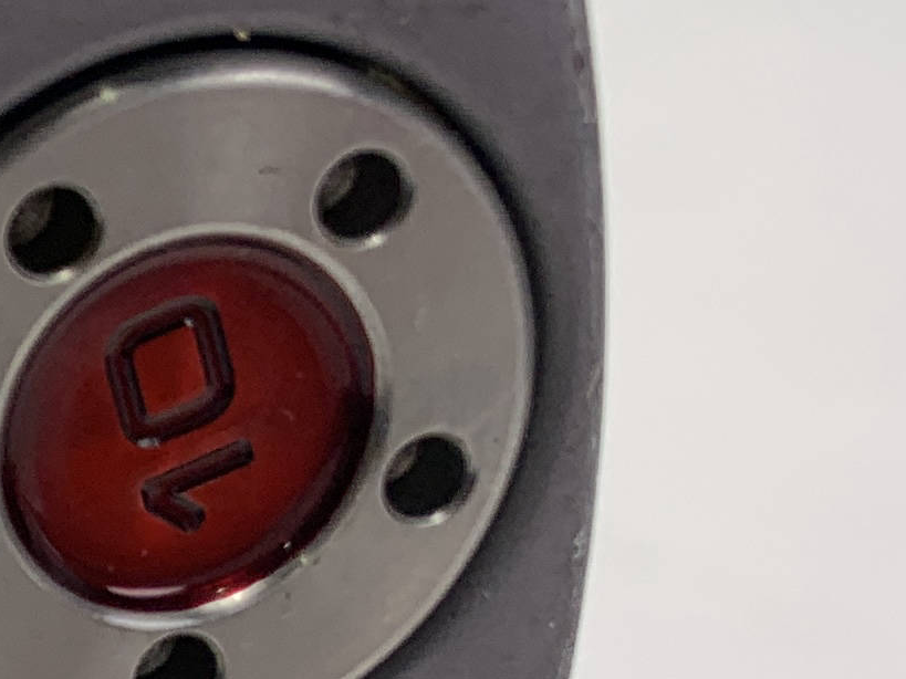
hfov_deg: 12.8
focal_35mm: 128
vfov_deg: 10.8
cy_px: 1230
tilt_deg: -36.0
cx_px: -1076
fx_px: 3350
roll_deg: +3.1
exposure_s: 1/222
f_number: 1.8
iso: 25
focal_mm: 4.25
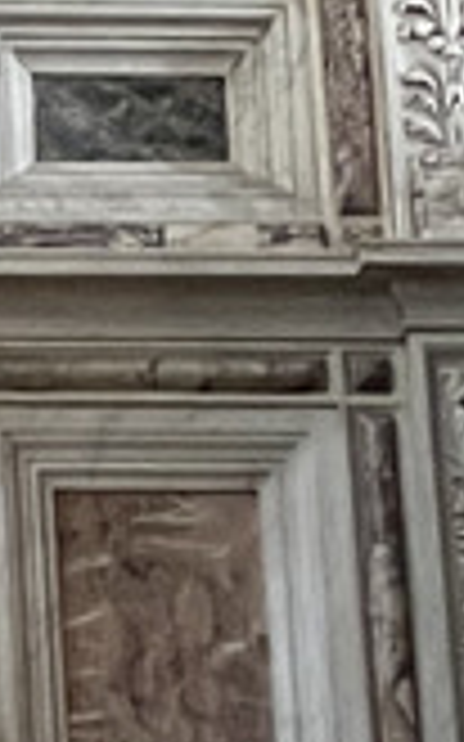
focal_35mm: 593
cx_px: -1144
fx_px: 12009
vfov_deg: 3.5
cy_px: -630
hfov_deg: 2.2
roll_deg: +0.3
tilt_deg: +33.8
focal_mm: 9
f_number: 2.8
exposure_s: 1/49
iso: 800
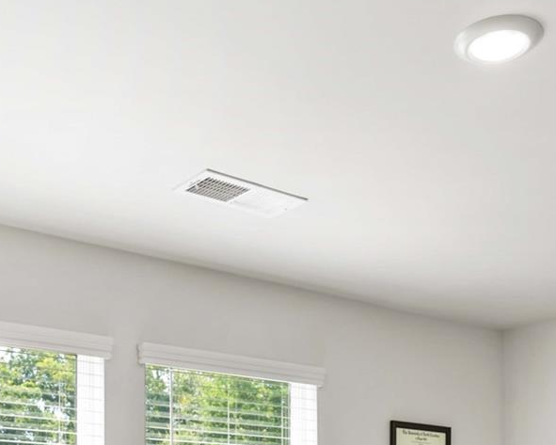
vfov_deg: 26.1
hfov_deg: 35.8
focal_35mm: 52
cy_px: 529
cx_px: 212
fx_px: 856
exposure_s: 1/10
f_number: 8
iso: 100
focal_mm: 16
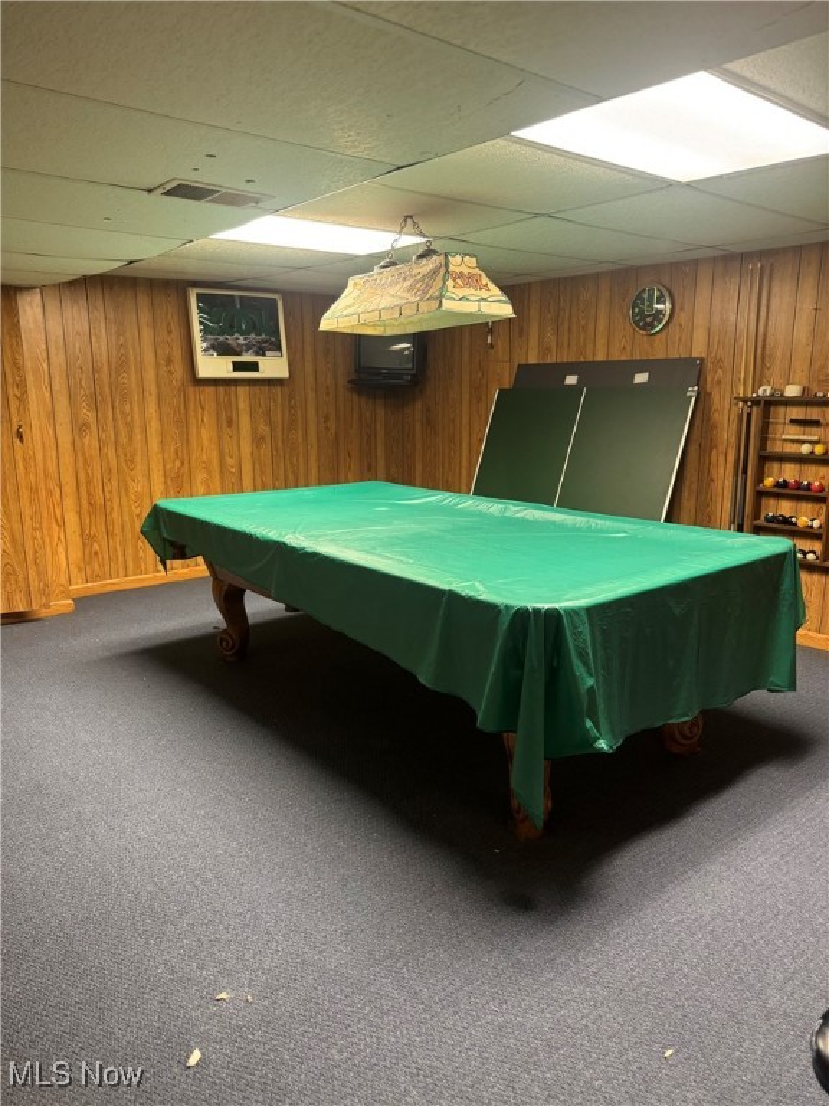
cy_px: 553
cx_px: 414
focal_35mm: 24
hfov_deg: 56.8
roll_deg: +0.4
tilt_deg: -12.6
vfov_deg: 71.6
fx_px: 766
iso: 500
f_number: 1.78
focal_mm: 6.76
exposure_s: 1/60
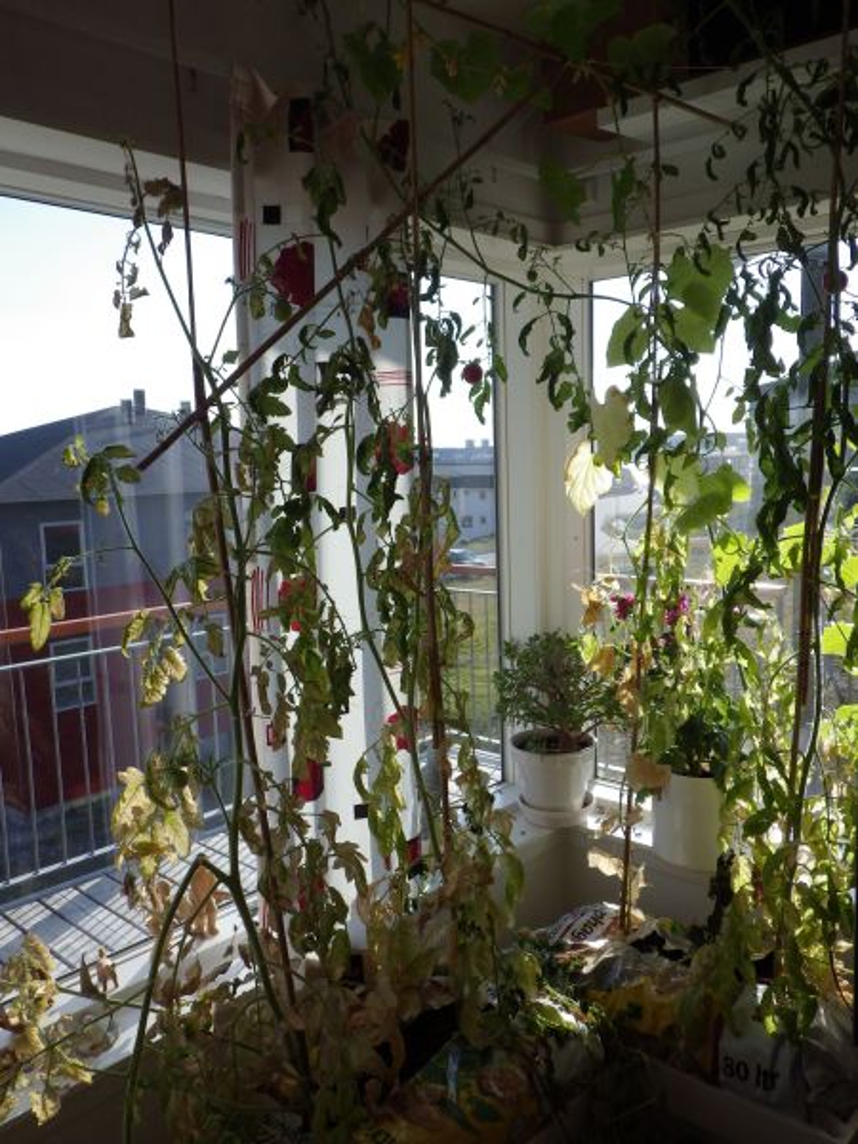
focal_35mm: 28
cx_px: 429
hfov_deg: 49.7
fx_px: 925
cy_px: 572
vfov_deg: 63.4
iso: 125
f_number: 4.2
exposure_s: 1/500
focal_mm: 5
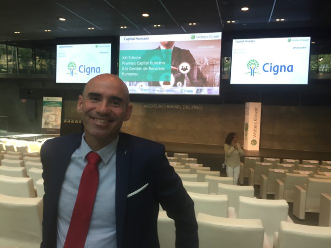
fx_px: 277
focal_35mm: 29
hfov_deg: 61.7
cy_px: 124
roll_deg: -2.7
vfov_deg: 48.2
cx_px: 166
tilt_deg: -3.7
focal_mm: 4.15
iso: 80
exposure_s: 1/33
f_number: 2.2
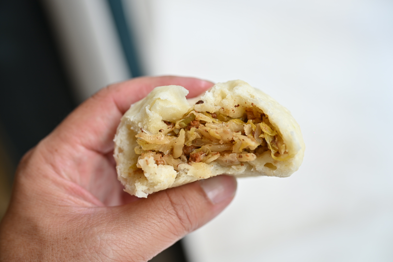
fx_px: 611
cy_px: 131
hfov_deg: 35.6
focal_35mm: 56
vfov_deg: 24.2
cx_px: 196
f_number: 4
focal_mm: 56
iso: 100
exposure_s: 1/125
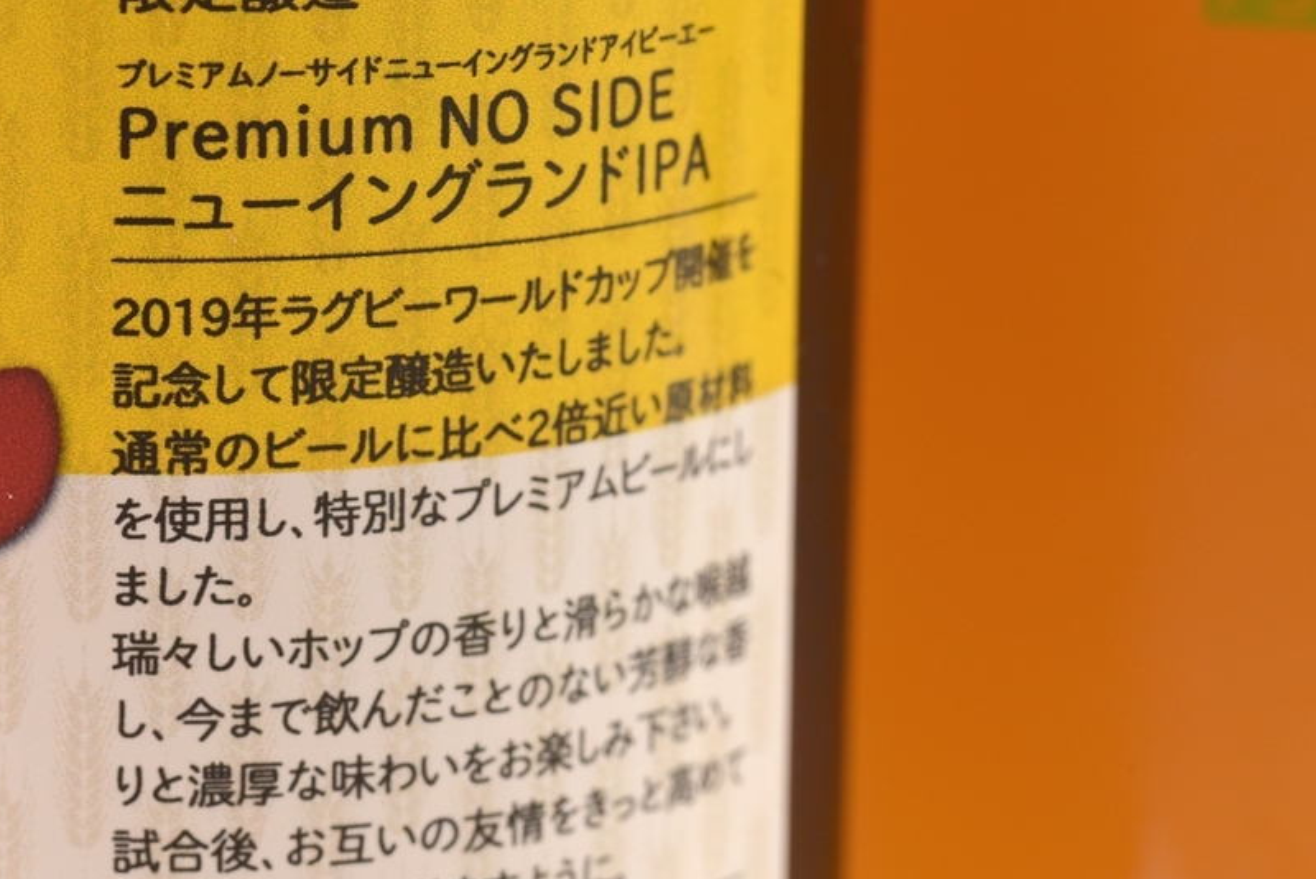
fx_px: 4937
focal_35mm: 135
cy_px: 501
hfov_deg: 15.2
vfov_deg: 10.2
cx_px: 461
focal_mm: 90
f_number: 11
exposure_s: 1/200
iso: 400
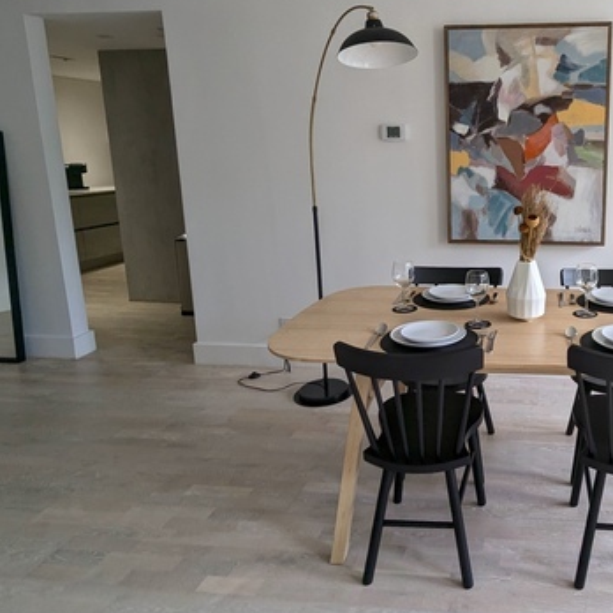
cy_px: 245
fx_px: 541
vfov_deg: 58.6
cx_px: 511
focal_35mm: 27
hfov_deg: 54.1
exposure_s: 1/125
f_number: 2.2
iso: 49
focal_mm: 2.35
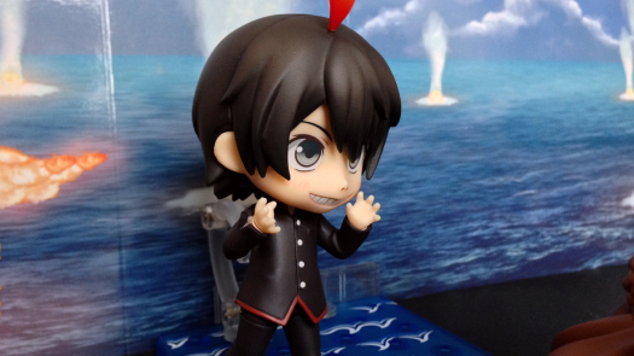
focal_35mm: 37
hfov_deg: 54.0
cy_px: 171
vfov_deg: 32.0
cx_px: 309
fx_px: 622
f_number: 2.4
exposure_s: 1/20
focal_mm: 4.12
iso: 250
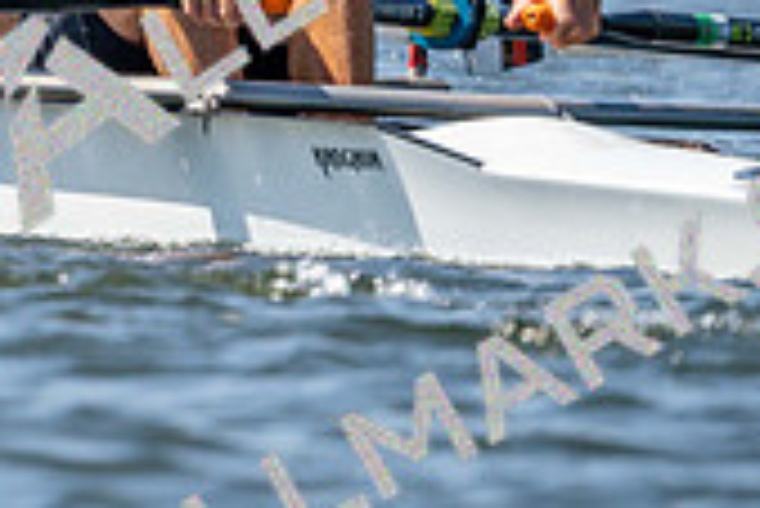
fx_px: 43546
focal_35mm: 2061
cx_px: -387
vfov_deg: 0.7
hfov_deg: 1.0
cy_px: -196
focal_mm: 600
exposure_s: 1/2000
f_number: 6.3
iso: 400
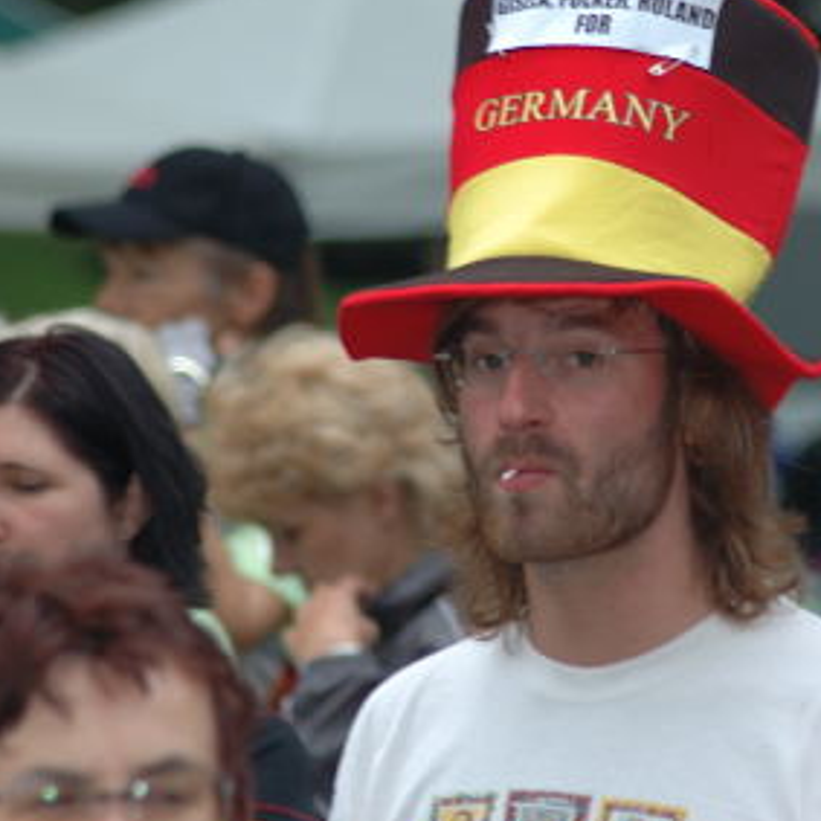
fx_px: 10541
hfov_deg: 4.5
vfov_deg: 4.5
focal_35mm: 393
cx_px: 574
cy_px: 341
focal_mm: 155
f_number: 4.8
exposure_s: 1/90
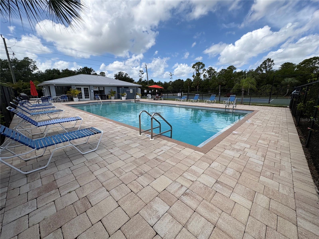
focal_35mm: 14
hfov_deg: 102.1
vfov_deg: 85.7
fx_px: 129
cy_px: 120
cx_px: 160
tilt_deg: -12.0
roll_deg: -0.6
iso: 50
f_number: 2.2
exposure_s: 1/1880
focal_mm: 2.22
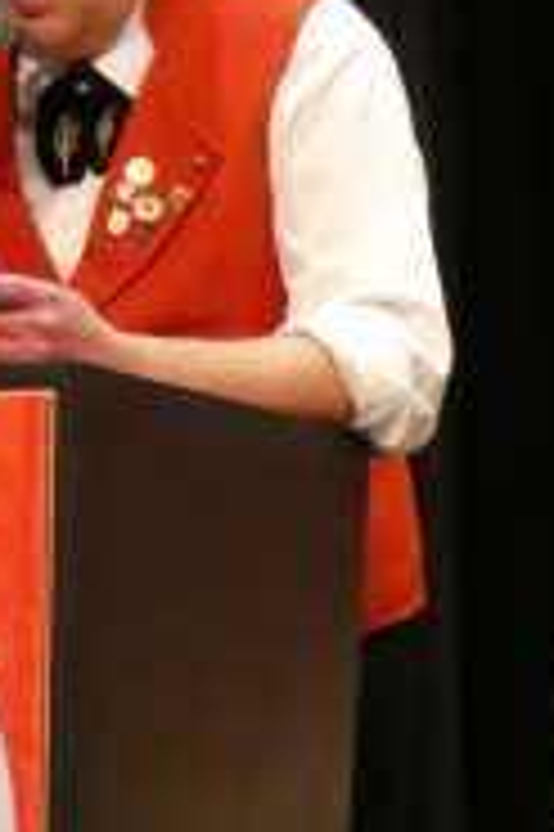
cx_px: -27
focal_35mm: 925
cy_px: 349
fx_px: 21390
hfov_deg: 1.5
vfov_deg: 2.2
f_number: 5.6
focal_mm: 55.4
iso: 1600
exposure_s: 1/50
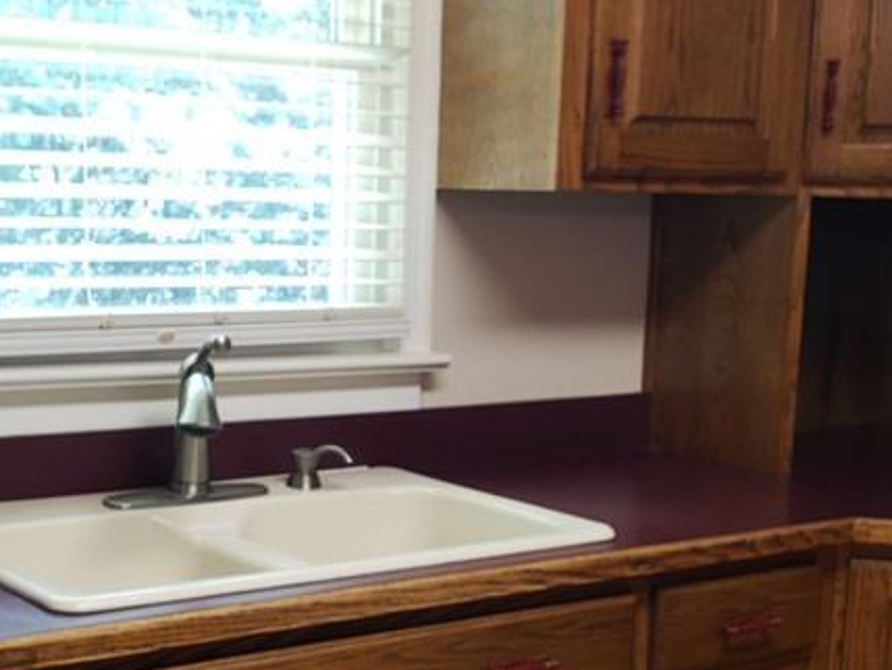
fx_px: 1598
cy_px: 495
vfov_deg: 23.4
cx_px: 364
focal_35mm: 62
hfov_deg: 31.1
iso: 50
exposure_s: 1/6
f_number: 2.4
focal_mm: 4.3
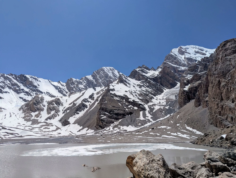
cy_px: 89
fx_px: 164
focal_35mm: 24
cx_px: 118
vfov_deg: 56.9
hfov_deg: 71.5
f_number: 1.85
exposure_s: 1/4926
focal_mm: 6.81
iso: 48
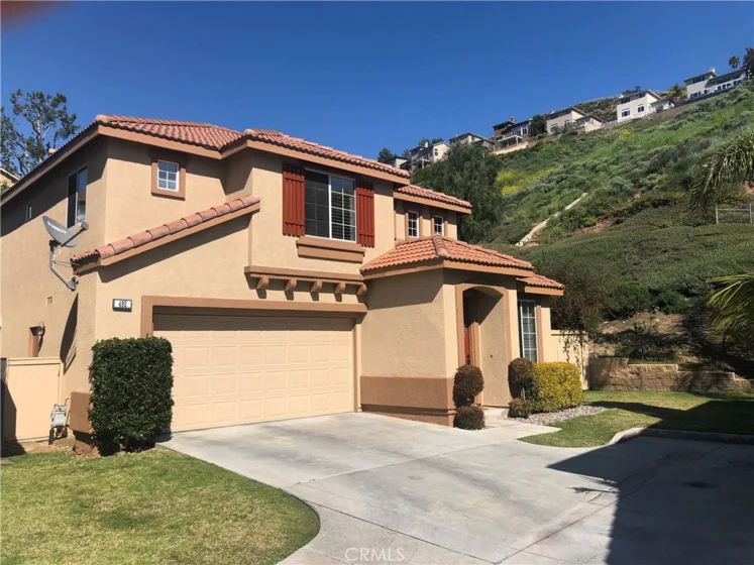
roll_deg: +2.0
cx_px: 377
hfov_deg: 63.5
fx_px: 610
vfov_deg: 49.7
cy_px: 282
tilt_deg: +4.7
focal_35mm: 28
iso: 20
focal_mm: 4
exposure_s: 1/2558
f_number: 1.8
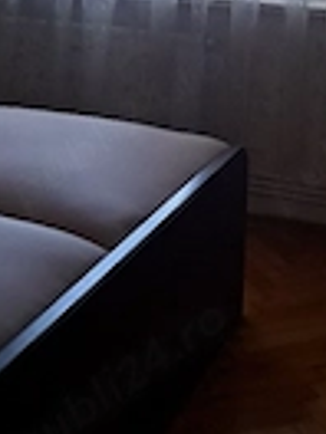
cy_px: -89
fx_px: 917
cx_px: 184
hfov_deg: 20.2
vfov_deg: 24.2
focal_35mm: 73
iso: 160
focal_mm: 5.23
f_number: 1.8
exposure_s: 1/50
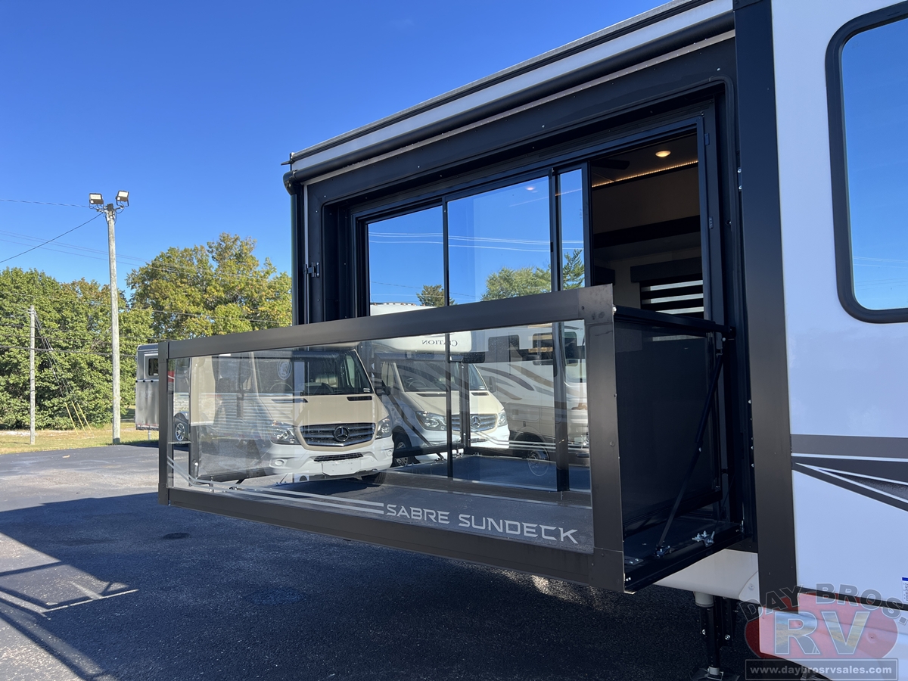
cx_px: 454
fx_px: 682
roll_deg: +0.4
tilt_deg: +1.3
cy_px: 340
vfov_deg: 53.1
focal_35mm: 26
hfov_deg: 67.3
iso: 50
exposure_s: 1/1361
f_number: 1.5
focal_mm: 5.7
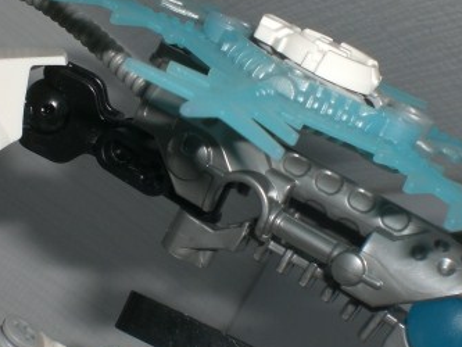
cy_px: 212
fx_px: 975
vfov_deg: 20.1
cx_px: 221
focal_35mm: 73
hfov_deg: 26.7
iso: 50
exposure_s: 1/60
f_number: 4.4
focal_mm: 6.3
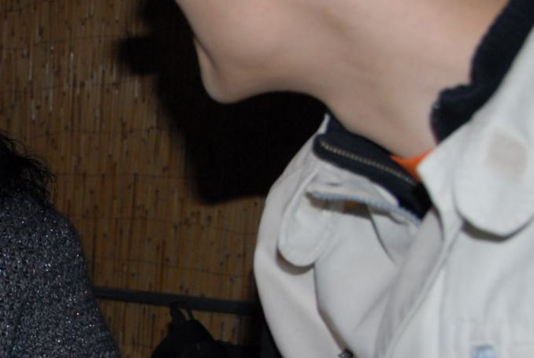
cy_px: 189
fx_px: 1412
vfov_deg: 14.5
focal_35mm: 95
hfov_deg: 20.4
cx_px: -65
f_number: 3.8
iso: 320
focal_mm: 24
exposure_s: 1/60
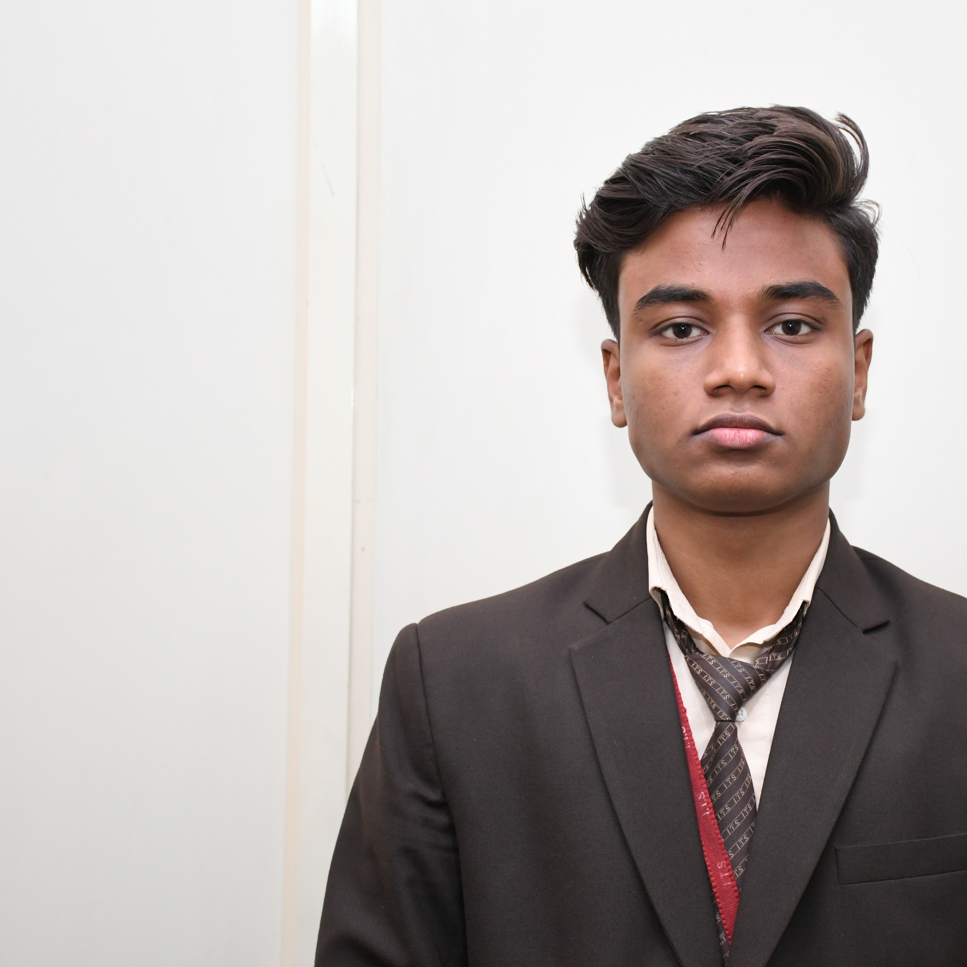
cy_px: 485
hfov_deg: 23.5
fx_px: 2307
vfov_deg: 23.7
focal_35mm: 73
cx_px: 700
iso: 1000
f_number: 4.5
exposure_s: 1/125
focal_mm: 38
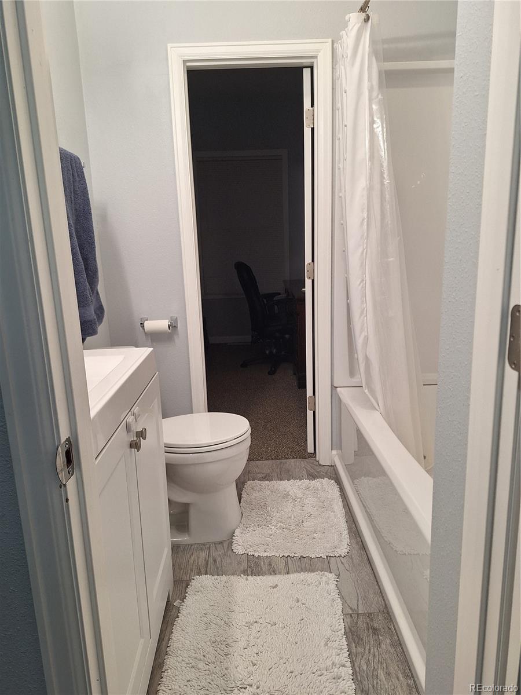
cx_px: 260
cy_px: 348
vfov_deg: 73.9
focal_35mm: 23
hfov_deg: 58.9
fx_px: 462
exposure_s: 1/60
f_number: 1.8
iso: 80
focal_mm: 5.54
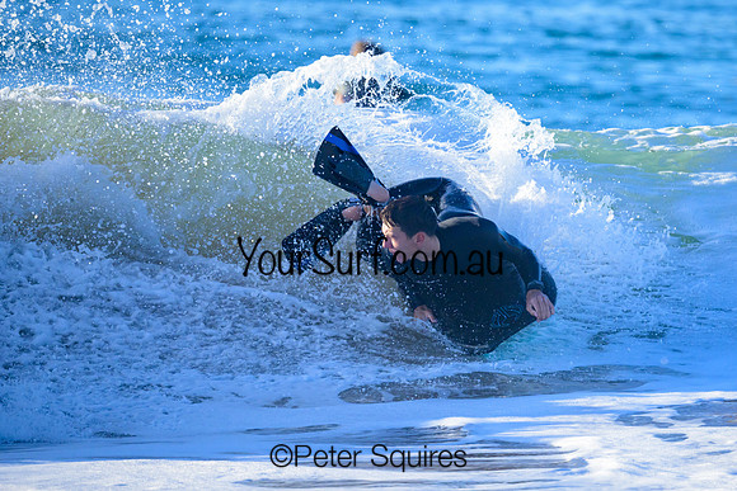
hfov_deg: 1.9
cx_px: 505
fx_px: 22446
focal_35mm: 1096
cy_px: 224
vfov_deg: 1.3
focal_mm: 800
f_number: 6.3
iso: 1100
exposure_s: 1/2000
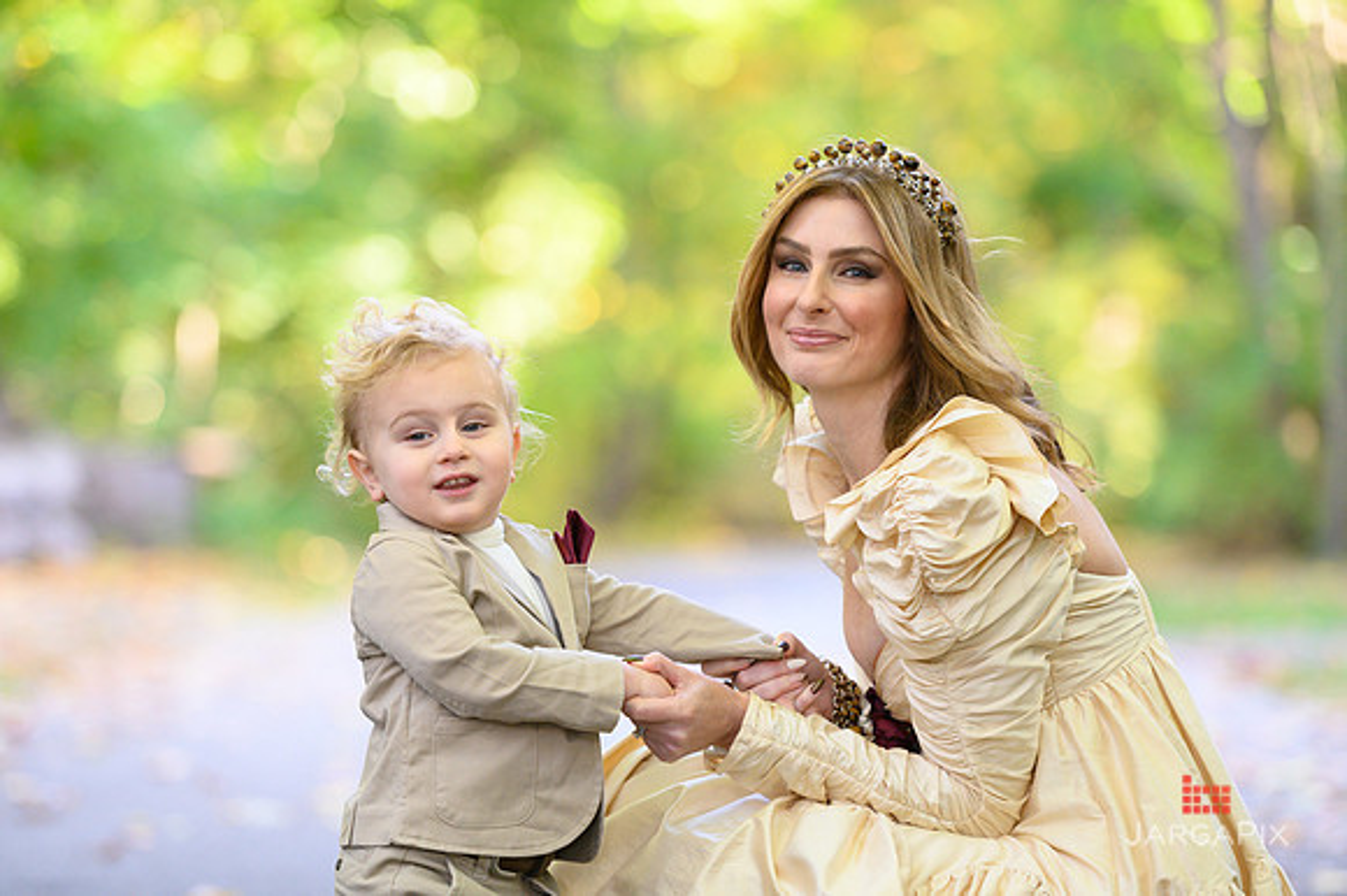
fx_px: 5796
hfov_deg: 13.3
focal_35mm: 155
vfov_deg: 8.8
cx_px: 674
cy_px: 448
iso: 1600
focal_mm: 155
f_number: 3.2
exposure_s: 1/200
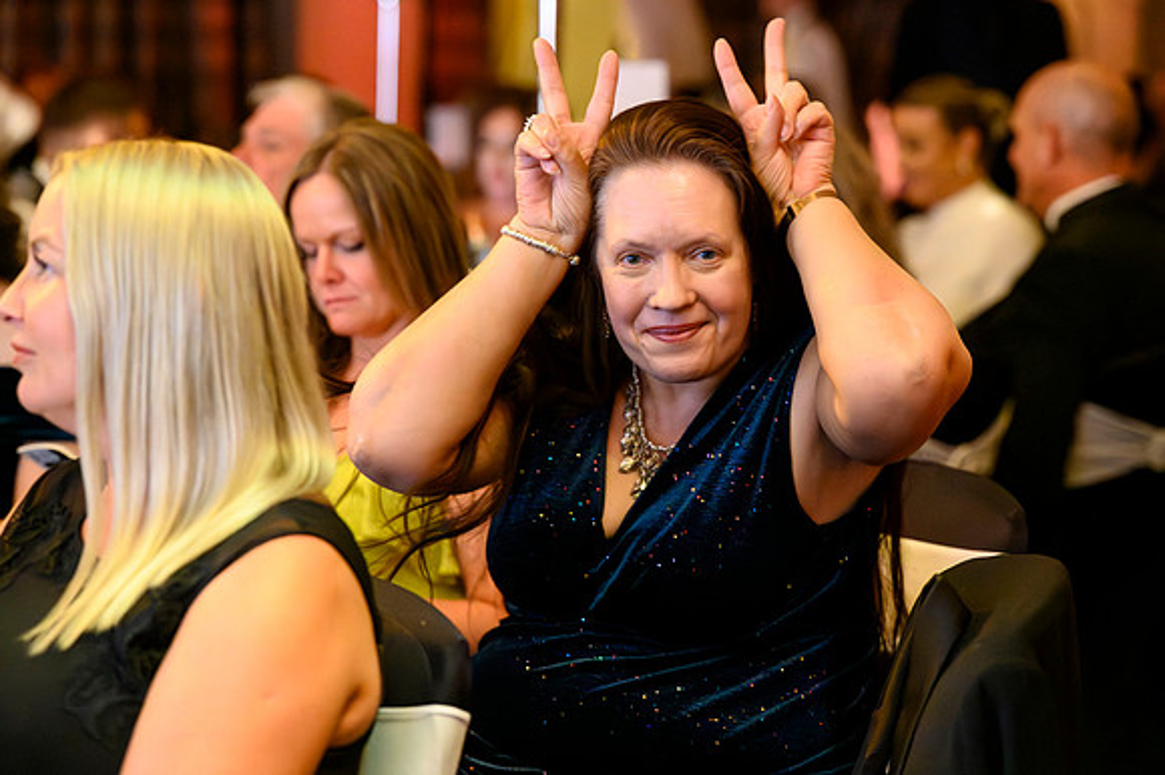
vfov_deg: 12.4
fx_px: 3558
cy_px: 388
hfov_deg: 18.6
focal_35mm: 110
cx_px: 582
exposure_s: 1/200
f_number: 4
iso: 25600
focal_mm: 110
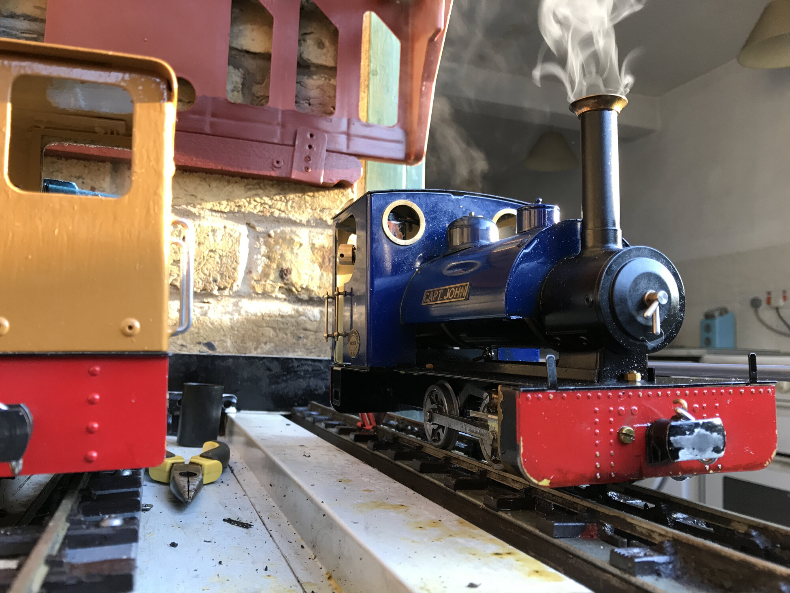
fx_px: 639
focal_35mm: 28
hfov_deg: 63.4
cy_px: 296
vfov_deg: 49.7
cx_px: 395
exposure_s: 1/33
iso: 25
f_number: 1.8
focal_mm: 3.99
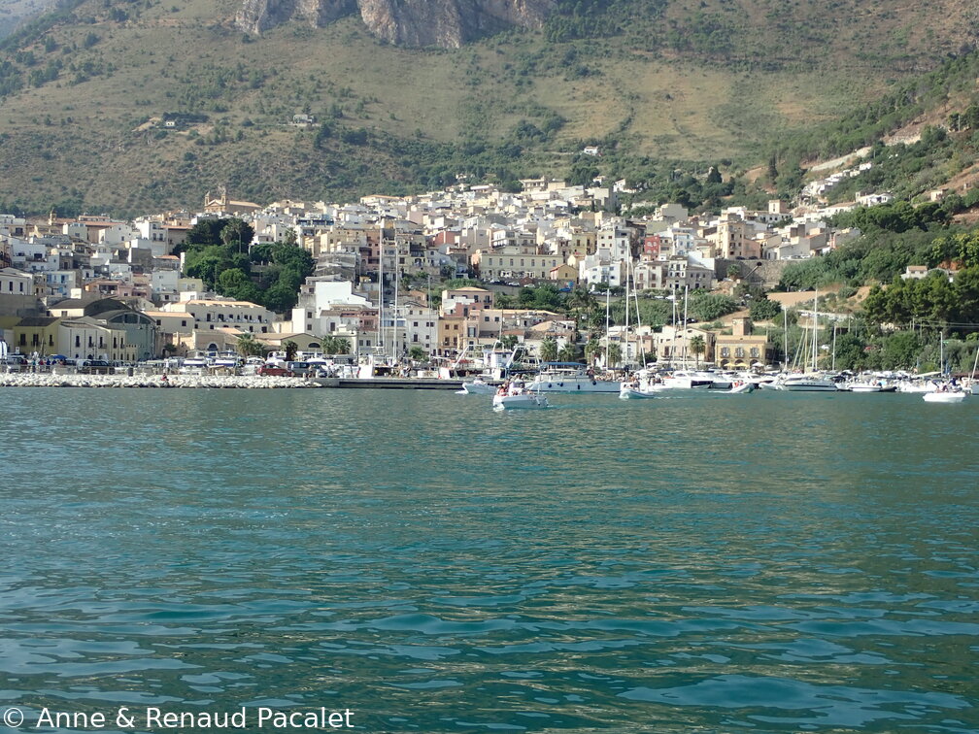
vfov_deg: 22.6
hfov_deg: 29.8
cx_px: 490
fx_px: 1838
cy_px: 367
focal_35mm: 65
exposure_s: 1/320
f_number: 5
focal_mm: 11.78
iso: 100
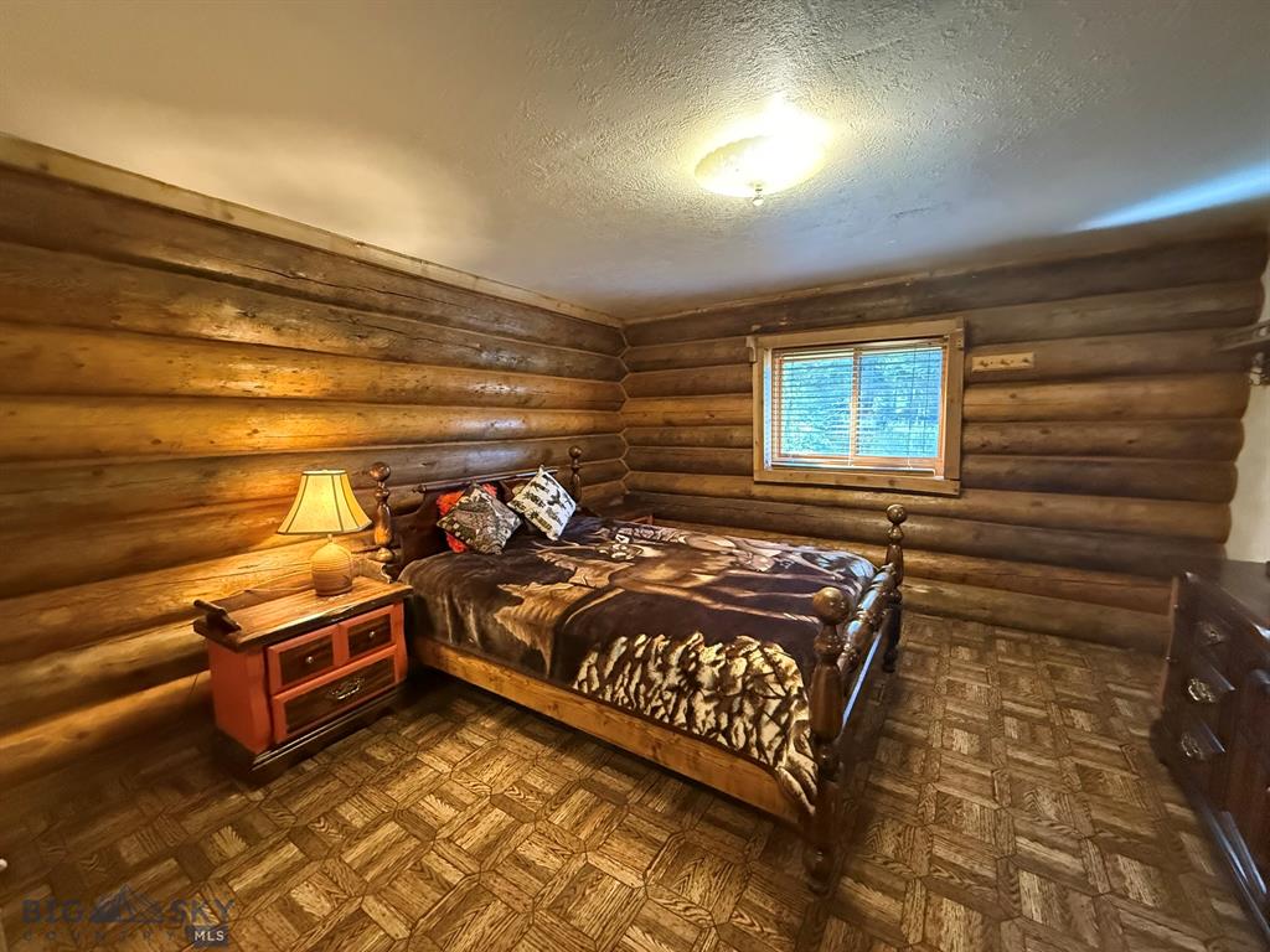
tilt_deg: -6.8
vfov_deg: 85.7
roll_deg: +0.4
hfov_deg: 102.1
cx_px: 635
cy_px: 476
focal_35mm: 14
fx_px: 514
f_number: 2.2
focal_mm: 2.22
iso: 1000
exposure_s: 1/60
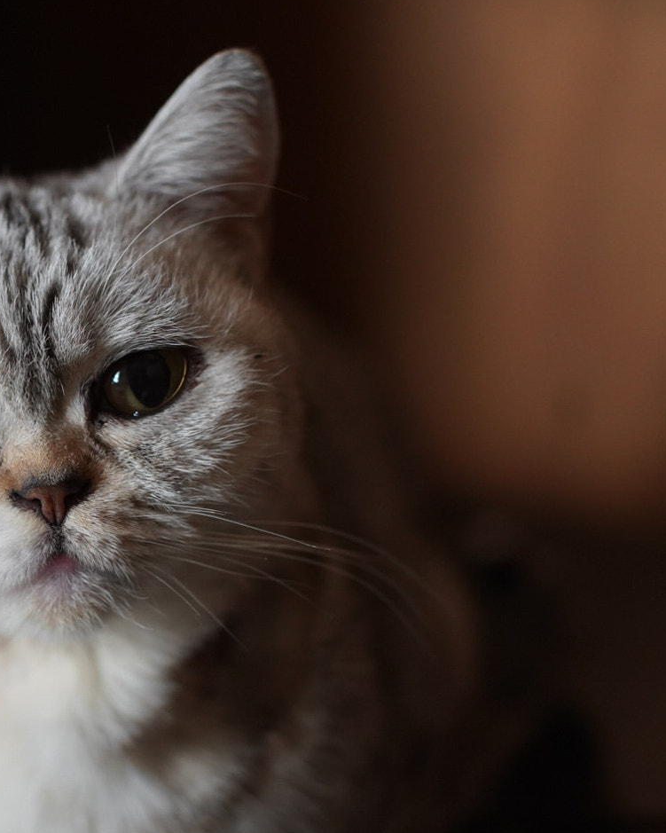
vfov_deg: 23.8
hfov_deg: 18.6
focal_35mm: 80
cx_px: -11
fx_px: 1971
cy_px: 450
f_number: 2.8
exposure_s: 1/50
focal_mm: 50
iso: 2000
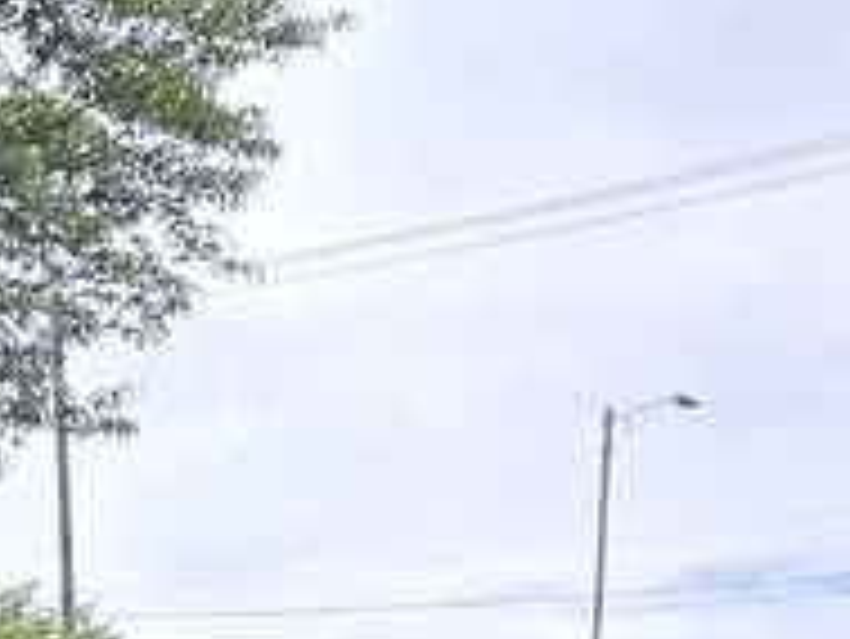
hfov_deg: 15.6
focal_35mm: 99
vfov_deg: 11.9
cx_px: -868
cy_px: 1562
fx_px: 2433
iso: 50
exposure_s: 1/650
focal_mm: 2.2
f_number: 2.2
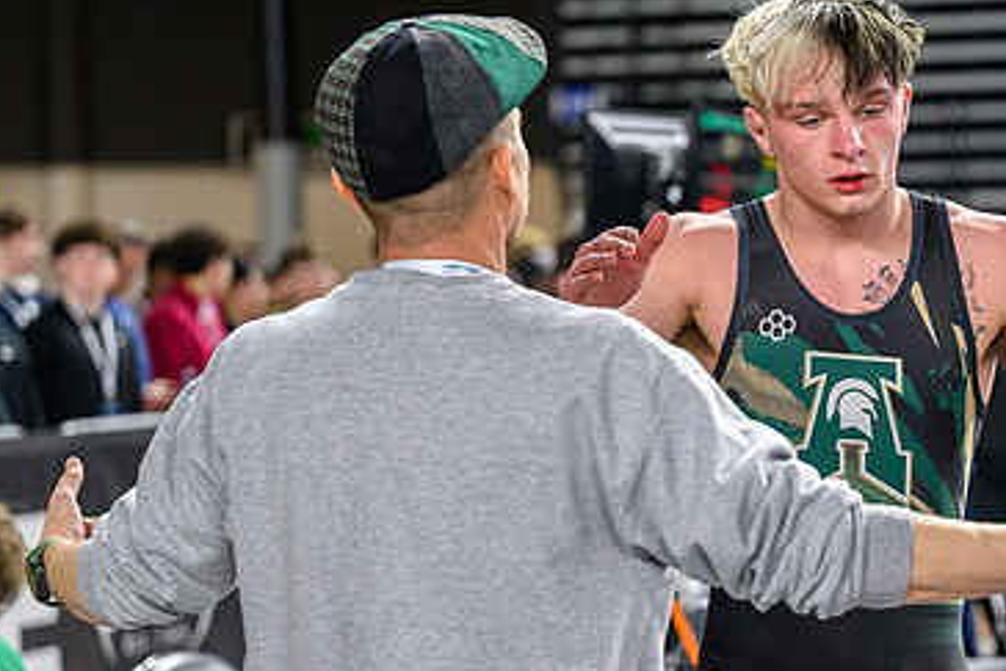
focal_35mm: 145
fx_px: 4053
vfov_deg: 9.5
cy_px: 363
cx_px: 827
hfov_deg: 14.1
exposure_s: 1/800
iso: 3200
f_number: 2.8
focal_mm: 75
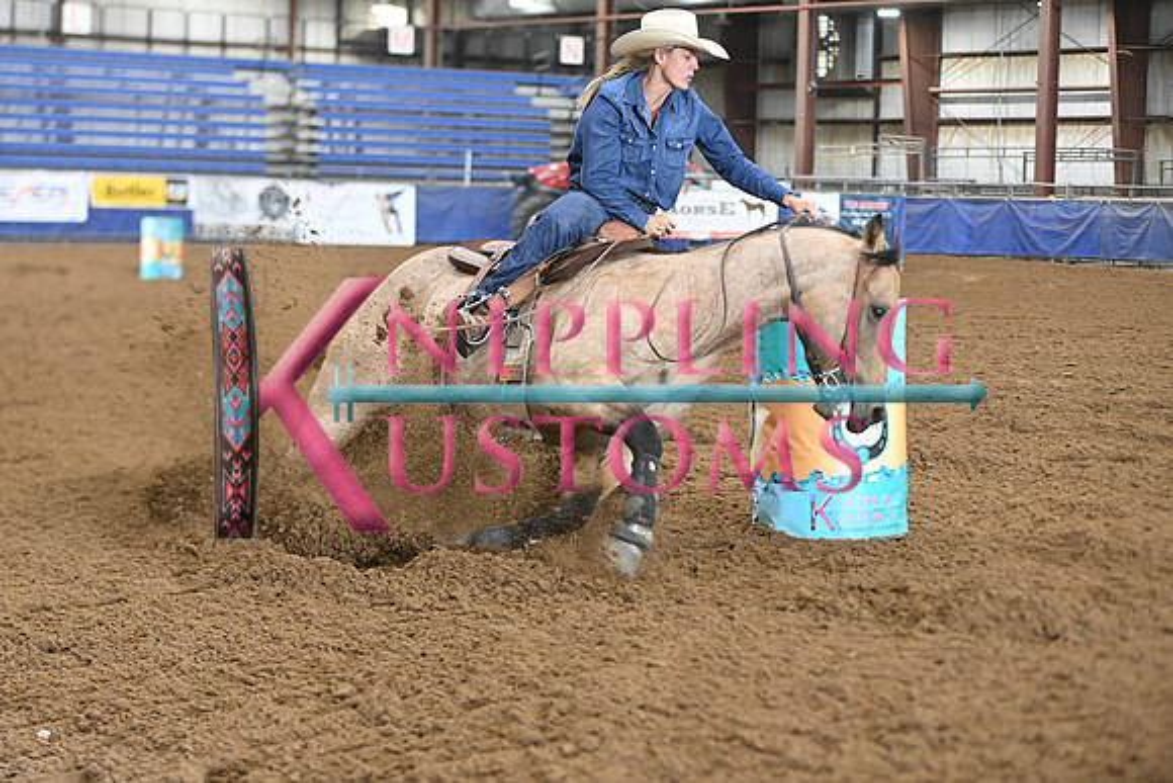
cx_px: 586
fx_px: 2803
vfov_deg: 15.9
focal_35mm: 86
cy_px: 392
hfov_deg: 23.6
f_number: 3.2
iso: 3200
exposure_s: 1/250
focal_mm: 86
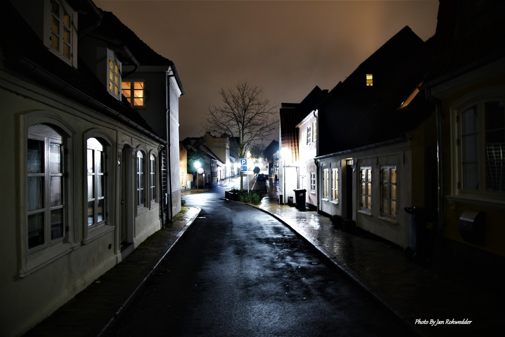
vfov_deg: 53.2
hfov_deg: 73.7
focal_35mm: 24
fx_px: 337
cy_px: 168
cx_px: 252
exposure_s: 1.3
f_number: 4
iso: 500
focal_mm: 24
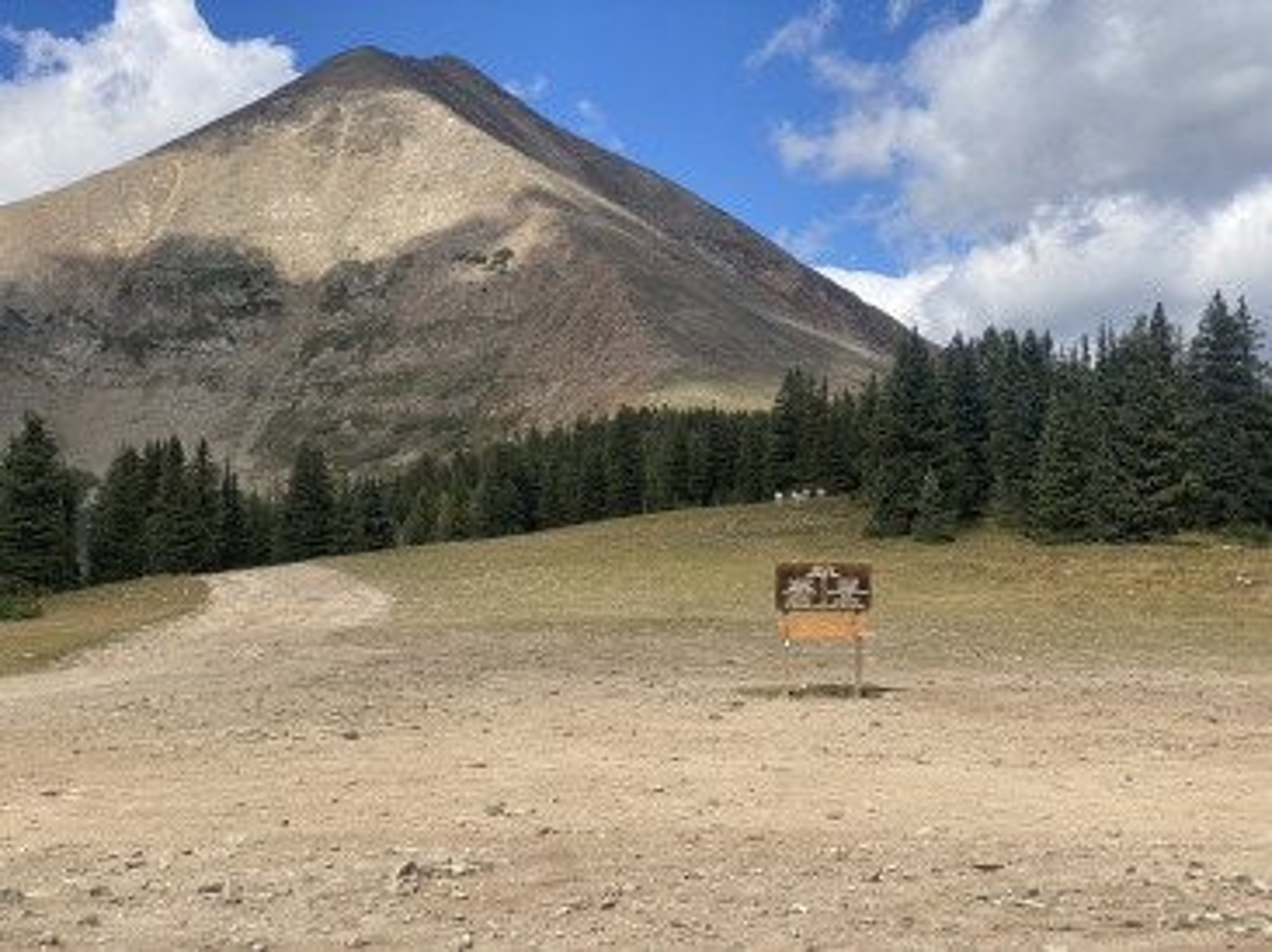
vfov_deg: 28.0
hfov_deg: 36.8
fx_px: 1910
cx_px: 636
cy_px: 476
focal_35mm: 52
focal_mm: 6
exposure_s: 1/2283
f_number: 2
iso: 20
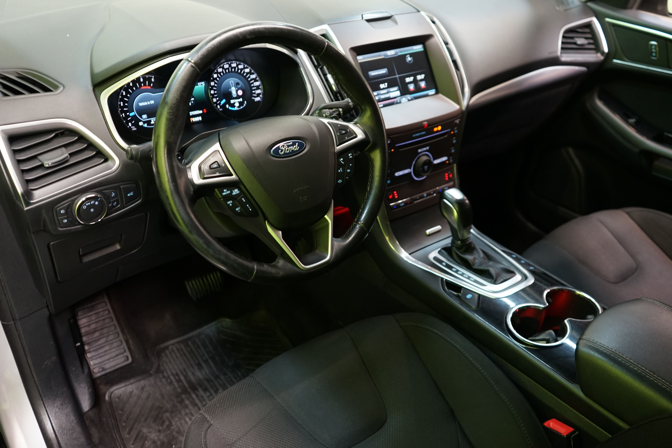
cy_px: 224
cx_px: 336
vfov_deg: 43.6
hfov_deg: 61.9
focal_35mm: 30
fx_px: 560
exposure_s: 1/30
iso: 1250
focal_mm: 30
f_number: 3.5
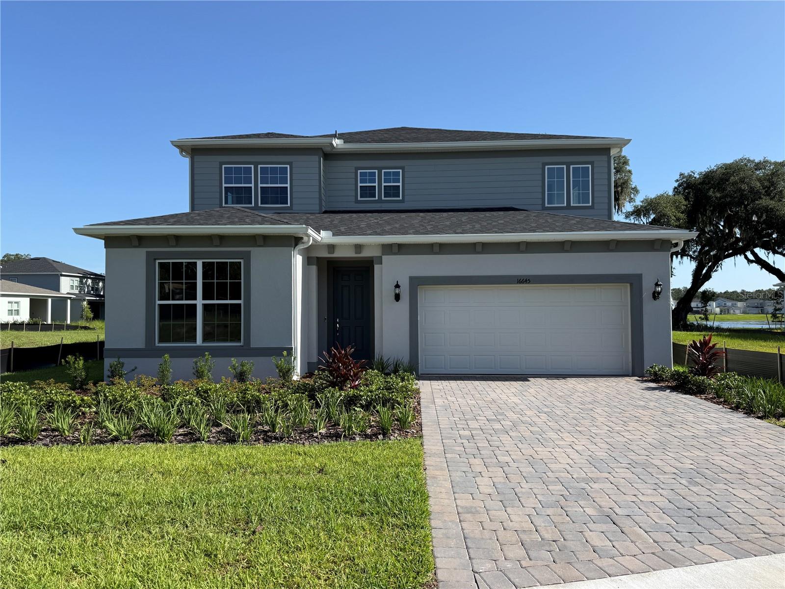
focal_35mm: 24
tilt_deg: +1.8
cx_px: 392
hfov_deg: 71.6
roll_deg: +0.3
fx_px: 544
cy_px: 294
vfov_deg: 56.8
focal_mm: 6.76
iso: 80
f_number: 1.78
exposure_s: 1/3584
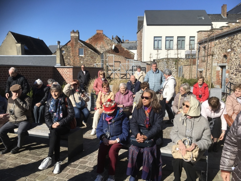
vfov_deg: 48.2
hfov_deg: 61.7
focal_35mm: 29
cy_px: 90
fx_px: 202
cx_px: 120
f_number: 2.2
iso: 25
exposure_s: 1/2079
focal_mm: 4.15
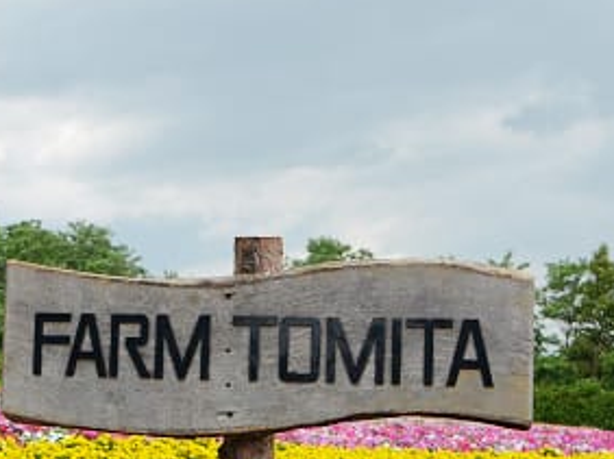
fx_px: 1437
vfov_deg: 18.1
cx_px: 36
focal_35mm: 81
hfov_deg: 23.3
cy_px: 326
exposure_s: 1/2500
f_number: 5.6
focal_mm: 25
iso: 800
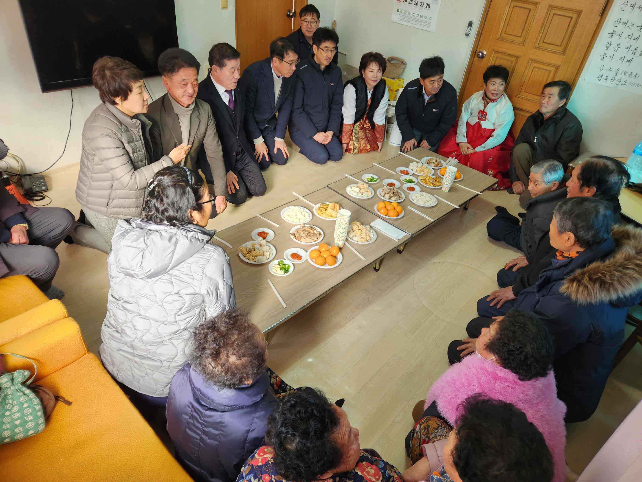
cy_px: 241
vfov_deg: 58.9
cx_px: 321
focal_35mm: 23
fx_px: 427
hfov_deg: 73.9
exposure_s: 1/180
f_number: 1.8
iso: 80
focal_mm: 5.4
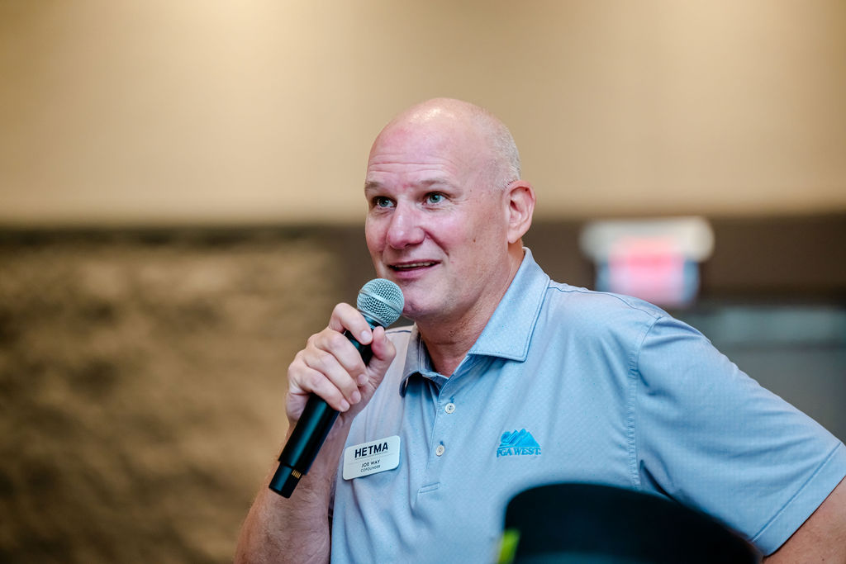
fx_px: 3807
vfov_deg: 8.5
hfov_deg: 12.7
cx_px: 418
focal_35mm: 162
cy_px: 278
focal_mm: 160
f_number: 2.8
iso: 1250
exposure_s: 1/200
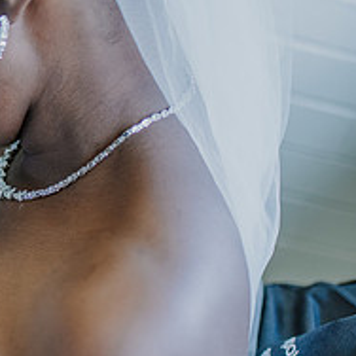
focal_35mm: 92
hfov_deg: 17.1
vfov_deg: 18.9
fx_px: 1070
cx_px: -176
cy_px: 139
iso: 1000
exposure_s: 1/400
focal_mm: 35
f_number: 2.2
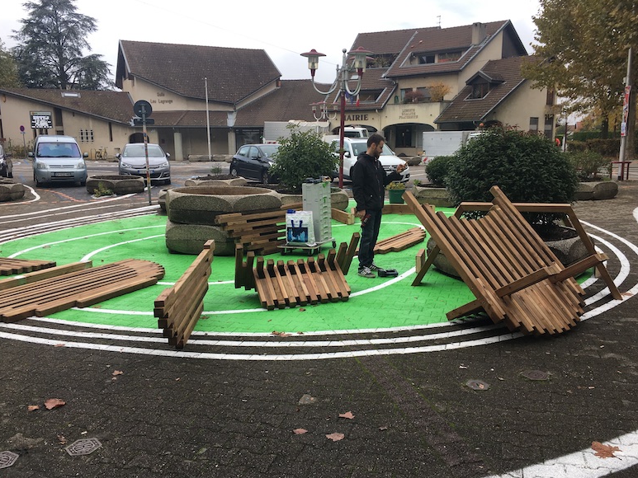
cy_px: 241
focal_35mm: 30
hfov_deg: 60.0
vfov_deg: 46.8
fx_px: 553
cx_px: 326
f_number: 2.2
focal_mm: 4.15
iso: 25
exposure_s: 1/381
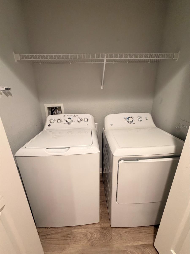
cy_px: 127
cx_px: 95
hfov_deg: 85.7
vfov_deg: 102.1
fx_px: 102
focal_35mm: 14
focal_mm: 2.22
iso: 320
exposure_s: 1/60
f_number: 2.2
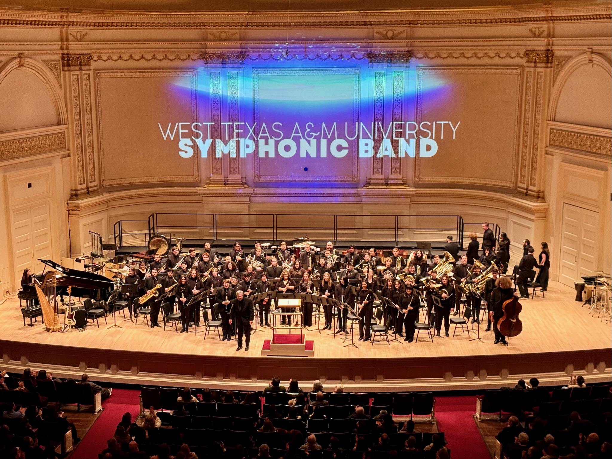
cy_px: 230
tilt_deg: -13.0
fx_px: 849
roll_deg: +0.5
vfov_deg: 30.3
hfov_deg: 39.7
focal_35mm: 48
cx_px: 306
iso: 250
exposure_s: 1/40
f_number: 1.78
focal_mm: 6.76
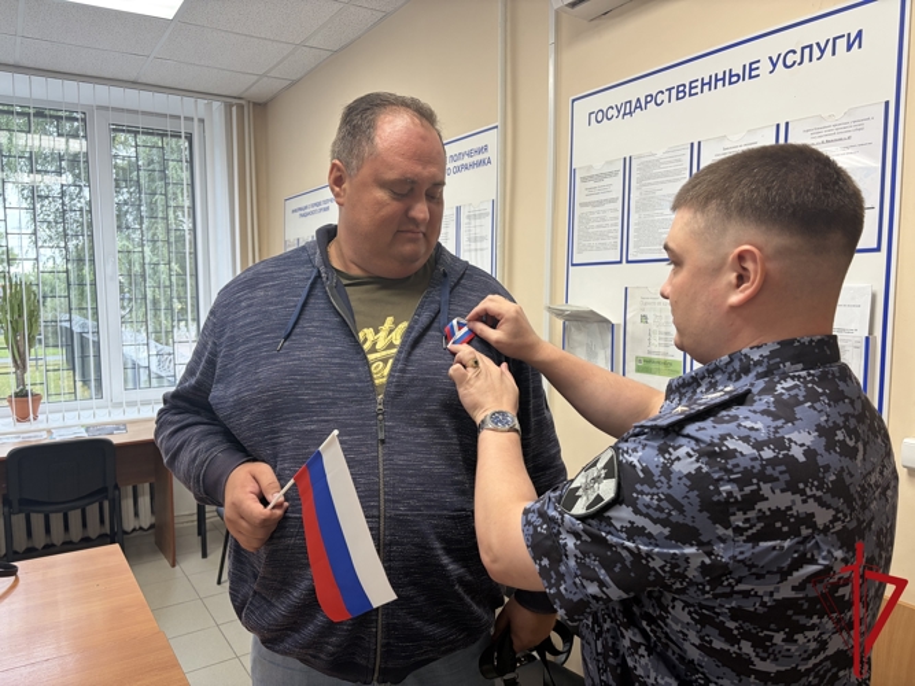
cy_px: 343
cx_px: 458
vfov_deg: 53.0
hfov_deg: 67.3
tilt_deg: -4.7
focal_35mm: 26
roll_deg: +0.6
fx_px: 687
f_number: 1.6
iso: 125
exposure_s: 1/100
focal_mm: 5.96
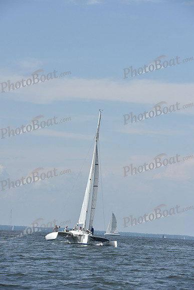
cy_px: 145
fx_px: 1292
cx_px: 97
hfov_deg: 8.6
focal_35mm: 160
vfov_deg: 12.8
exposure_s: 1/1250
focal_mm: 160
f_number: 10
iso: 320
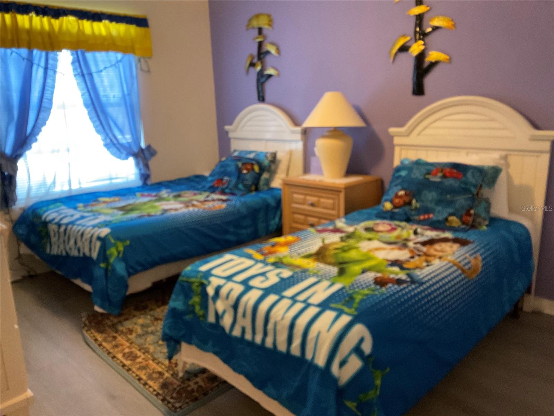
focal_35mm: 29
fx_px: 464
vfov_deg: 48.2
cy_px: 208
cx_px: 277
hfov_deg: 61.7
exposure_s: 1/30
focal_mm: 3
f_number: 1.8
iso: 500
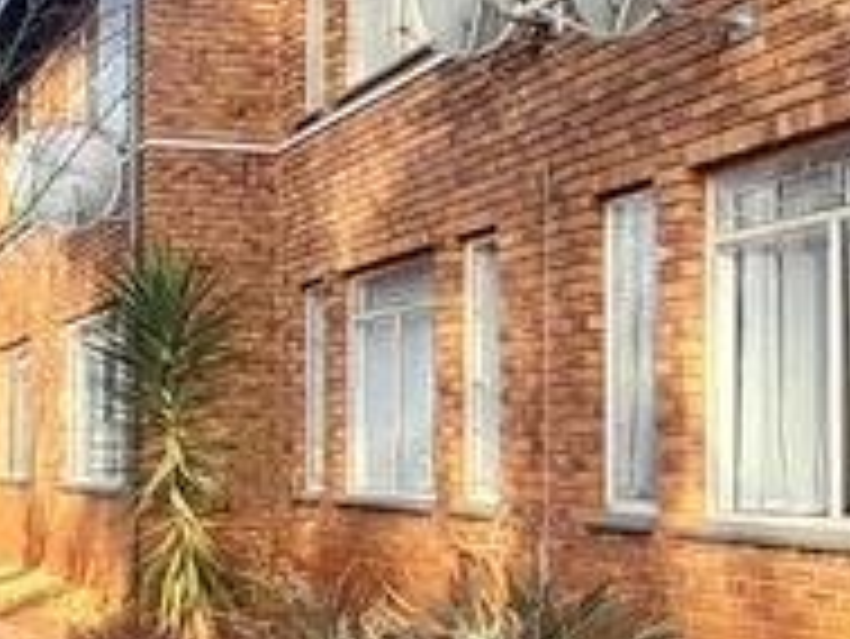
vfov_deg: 26.4
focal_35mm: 55
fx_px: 1351
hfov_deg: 33.8
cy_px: 441
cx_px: 162
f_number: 2.2
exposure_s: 1/329
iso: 40
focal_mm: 1.13
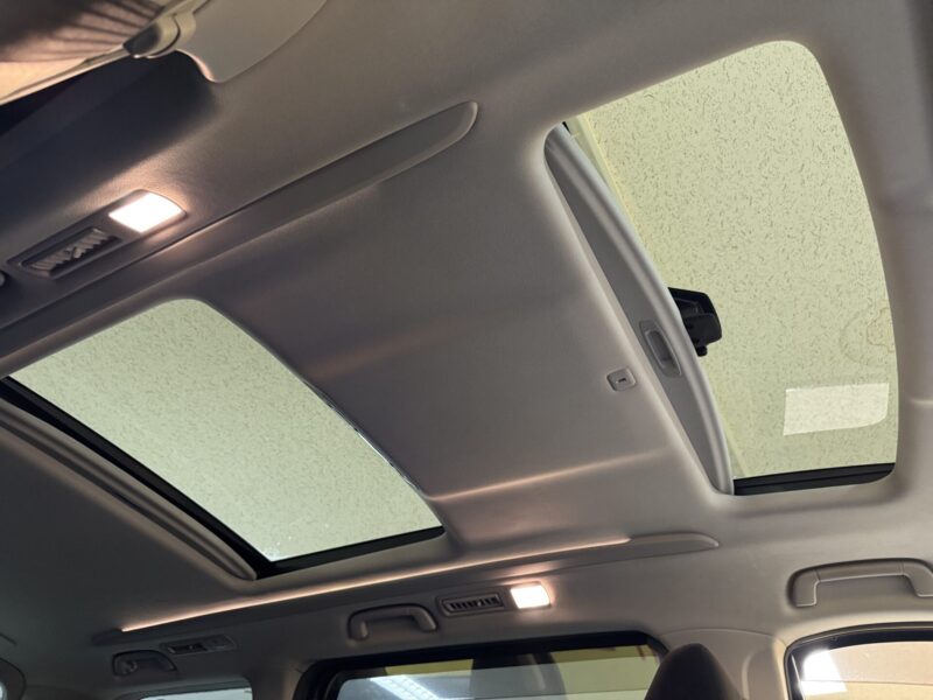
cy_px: 350
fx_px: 647
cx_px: 466
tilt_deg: +45.0
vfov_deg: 56.8
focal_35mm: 24
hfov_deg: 71.6
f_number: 1.78
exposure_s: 1/33
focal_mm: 6.76
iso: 800
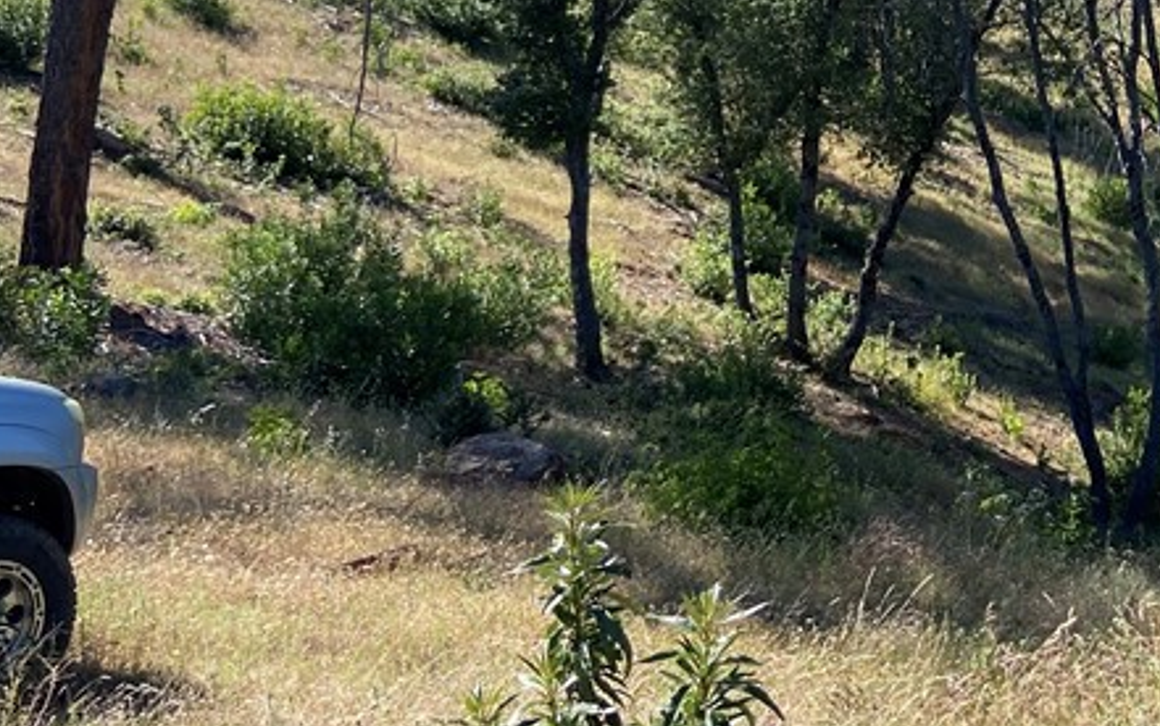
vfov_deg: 20.1
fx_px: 2024
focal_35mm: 64
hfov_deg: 28.9
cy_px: 155
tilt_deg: +1.8
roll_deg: +0.8
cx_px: 1281
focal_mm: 4.25
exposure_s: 1/1182
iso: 32
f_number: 1.8
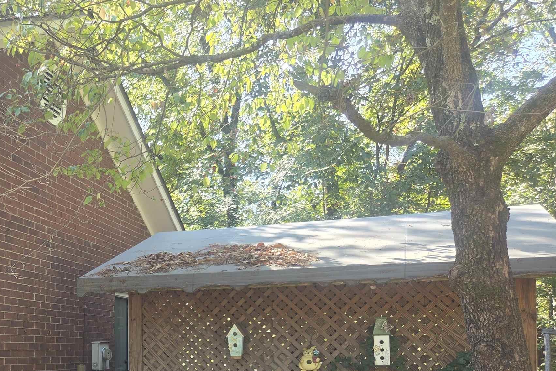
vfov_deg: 30.0
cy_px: 329
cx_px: 58
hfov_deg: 41.9
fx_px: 664
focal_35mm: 43
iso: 64
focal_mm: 5.4
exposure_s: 1/180
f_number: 1.8
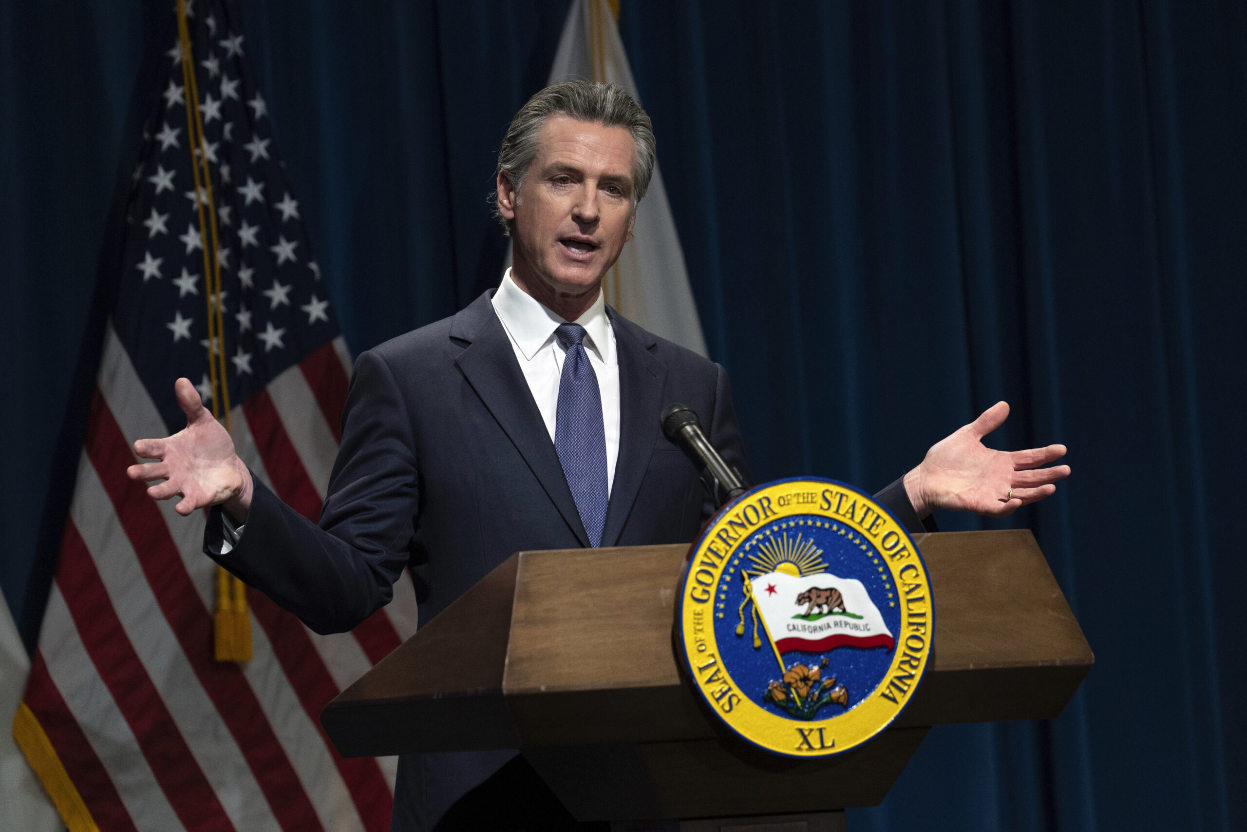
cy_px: 416
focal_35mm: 152
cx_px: 624
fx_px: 5265
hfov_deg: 13.5
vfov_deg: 9.0
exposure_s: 1/250
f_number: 3.5
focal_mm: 152
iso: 3200
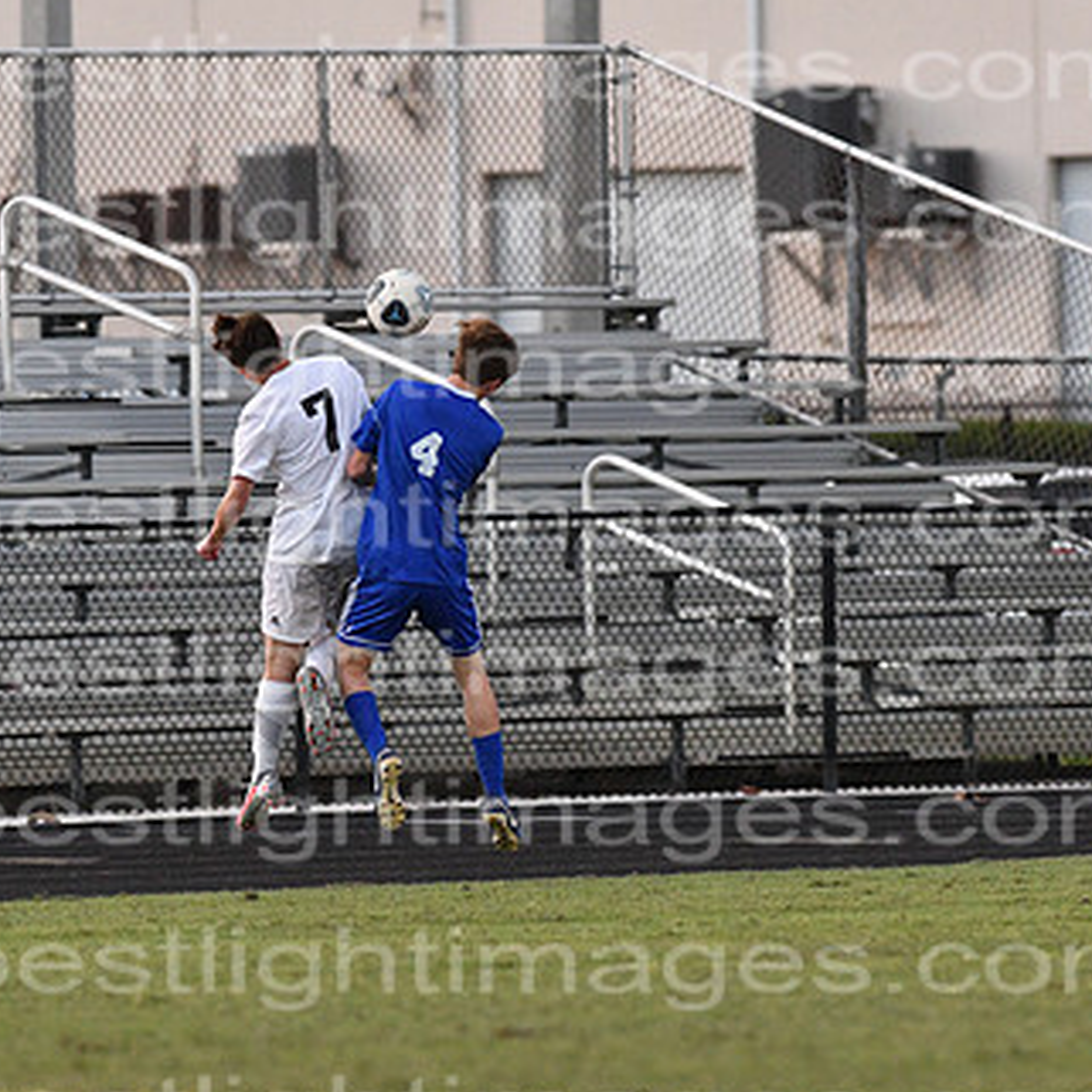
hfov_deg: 2.5
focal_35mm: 692
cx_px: 388
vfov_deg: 2.5
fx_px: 24698
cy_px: 597
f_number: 4.5
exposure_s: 1/1000
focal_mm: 300
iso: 4000
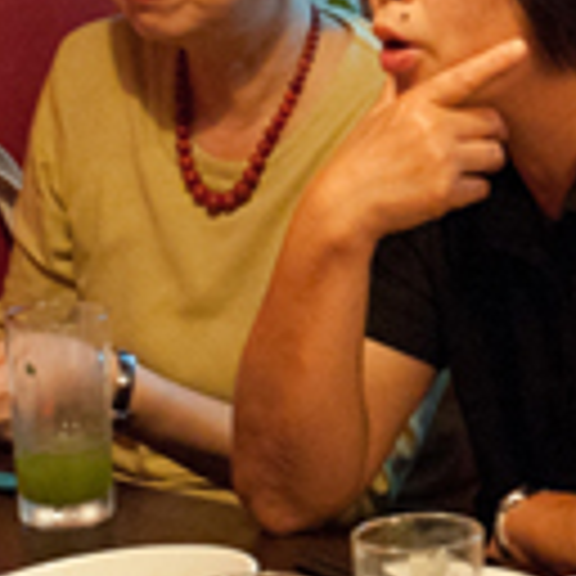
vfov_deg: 8.2
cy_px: 63
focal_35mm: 212
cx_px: 873
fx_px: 3991
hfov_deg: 8.1
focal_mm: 50
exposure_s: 1/60
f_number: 8
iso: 6400
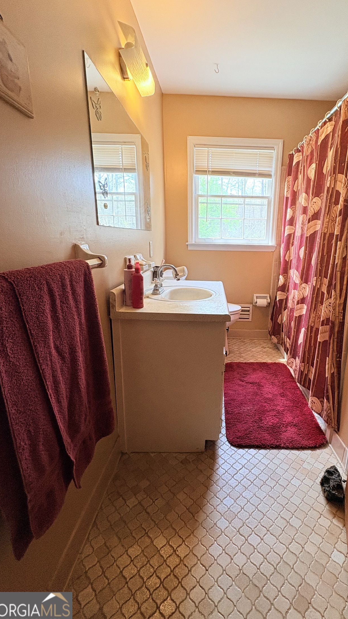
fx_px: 263
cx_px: 219
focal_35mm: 16
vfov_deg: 99.3
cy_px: 300
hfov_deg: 66.0
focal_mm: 2.22
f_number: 2.2
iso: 160
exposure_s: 1/60
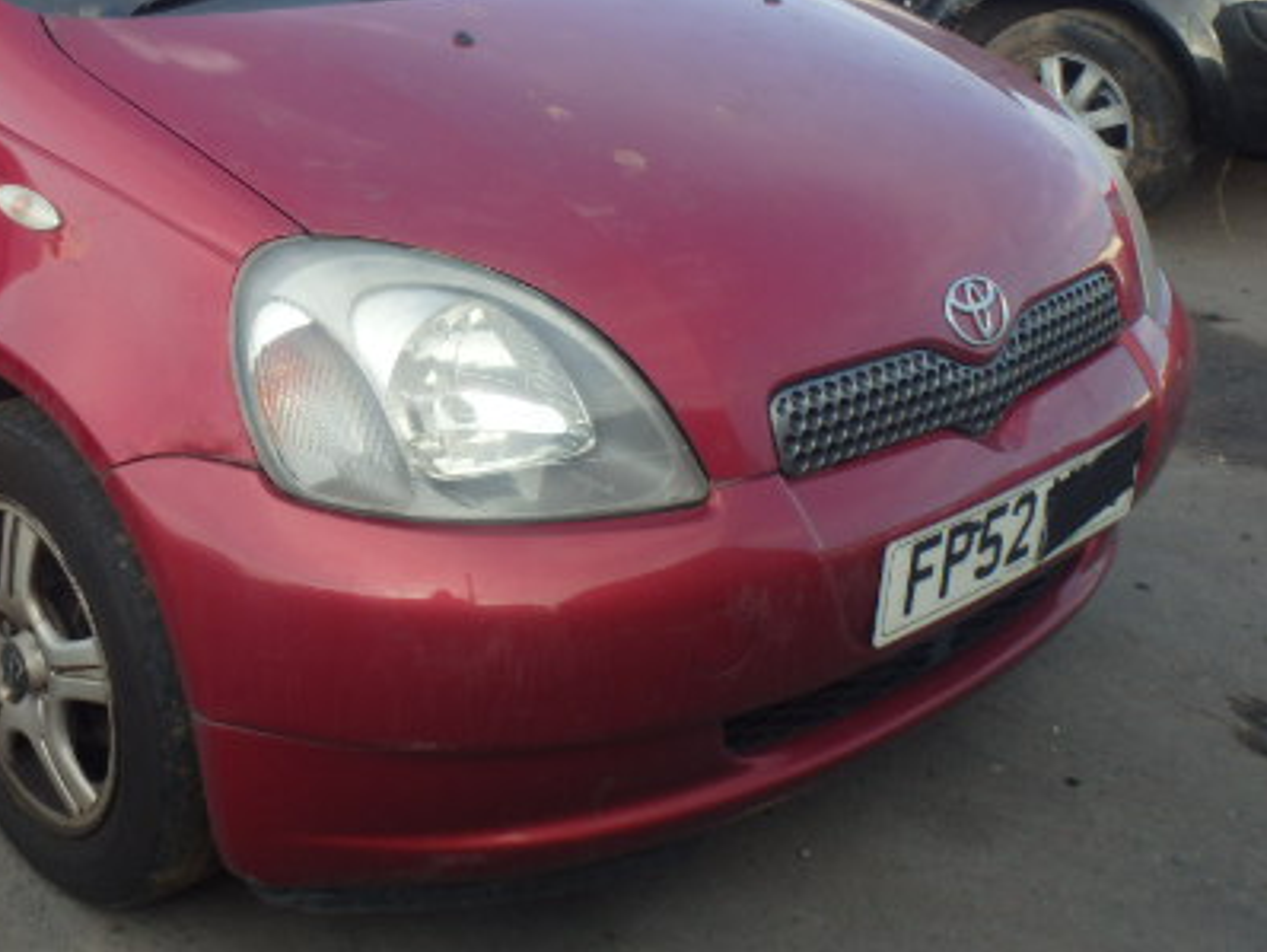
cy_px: 293
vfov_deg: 31.9
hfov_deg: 40.8
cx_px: 309
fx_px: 1648
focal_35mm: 45
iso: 125
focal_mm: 5
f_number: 3.9
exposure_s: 1/160
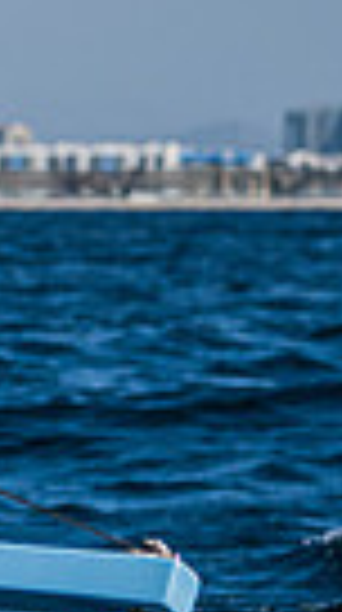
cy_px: 260
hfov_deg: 1.8
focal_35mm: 678
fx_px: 10985
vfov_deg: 3.2
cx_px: -535
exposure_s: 1/6400
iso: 400
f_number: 4.8
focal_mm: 125
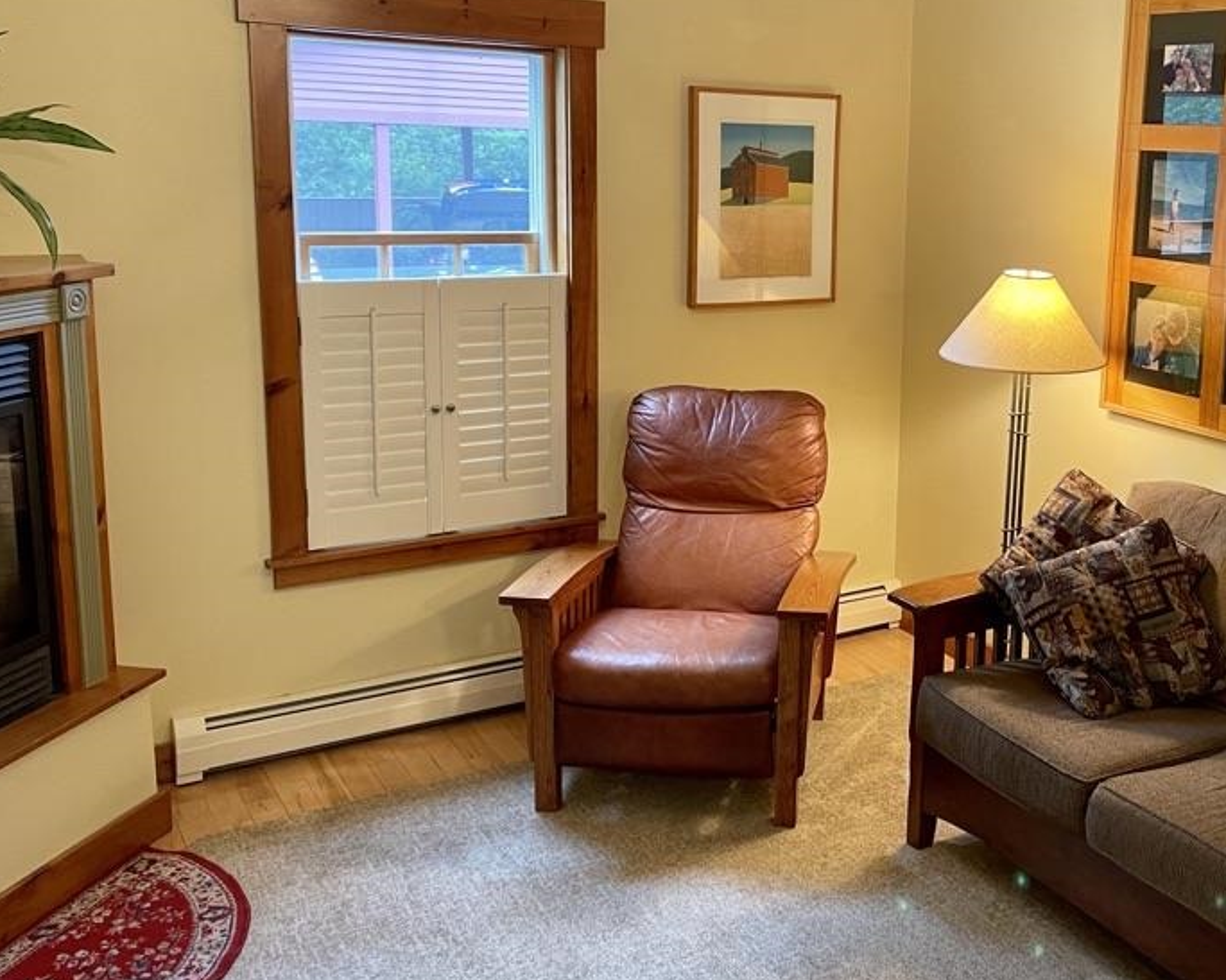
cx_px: 884
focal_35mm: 38
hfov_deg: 46.6
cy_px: 389
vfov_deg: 39.0
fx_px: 1379
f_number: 1.6
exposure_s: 1/60
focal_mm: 5.1
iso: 125
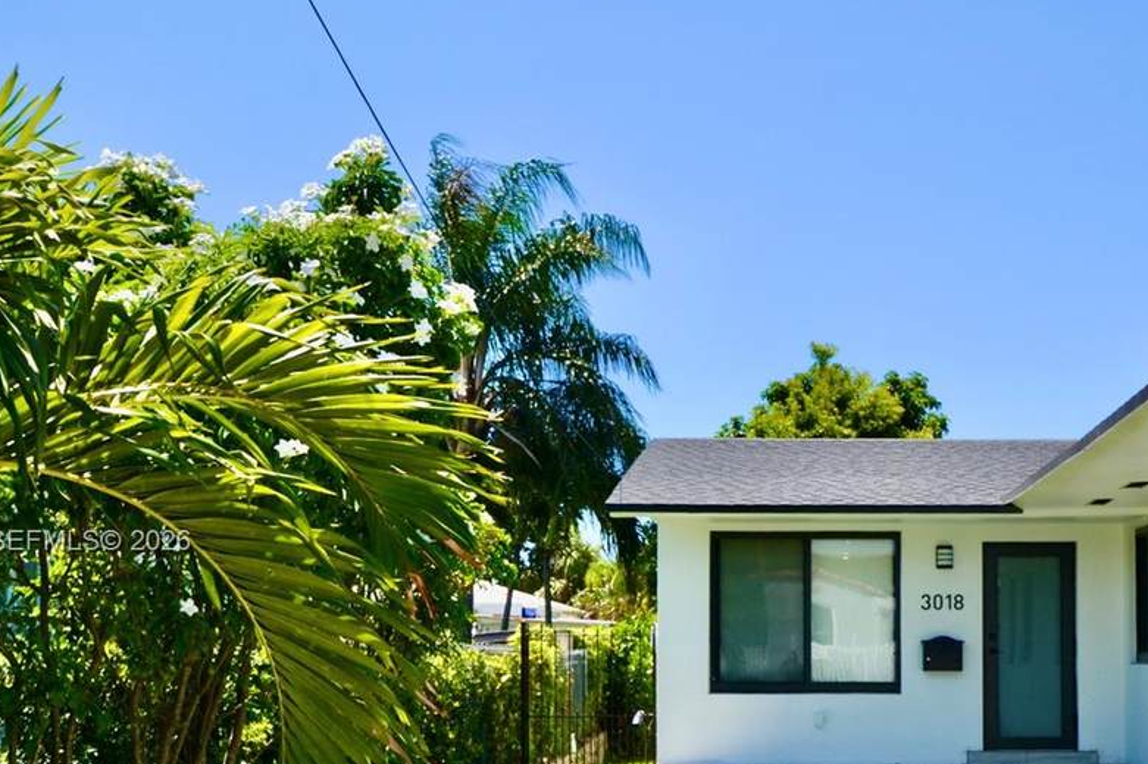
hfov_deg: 33.6
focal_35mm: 59
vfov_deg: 22.8
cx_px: 766
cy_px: 543
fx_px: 1881
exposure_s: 1/200
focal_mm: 24
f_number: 7.1
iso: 100
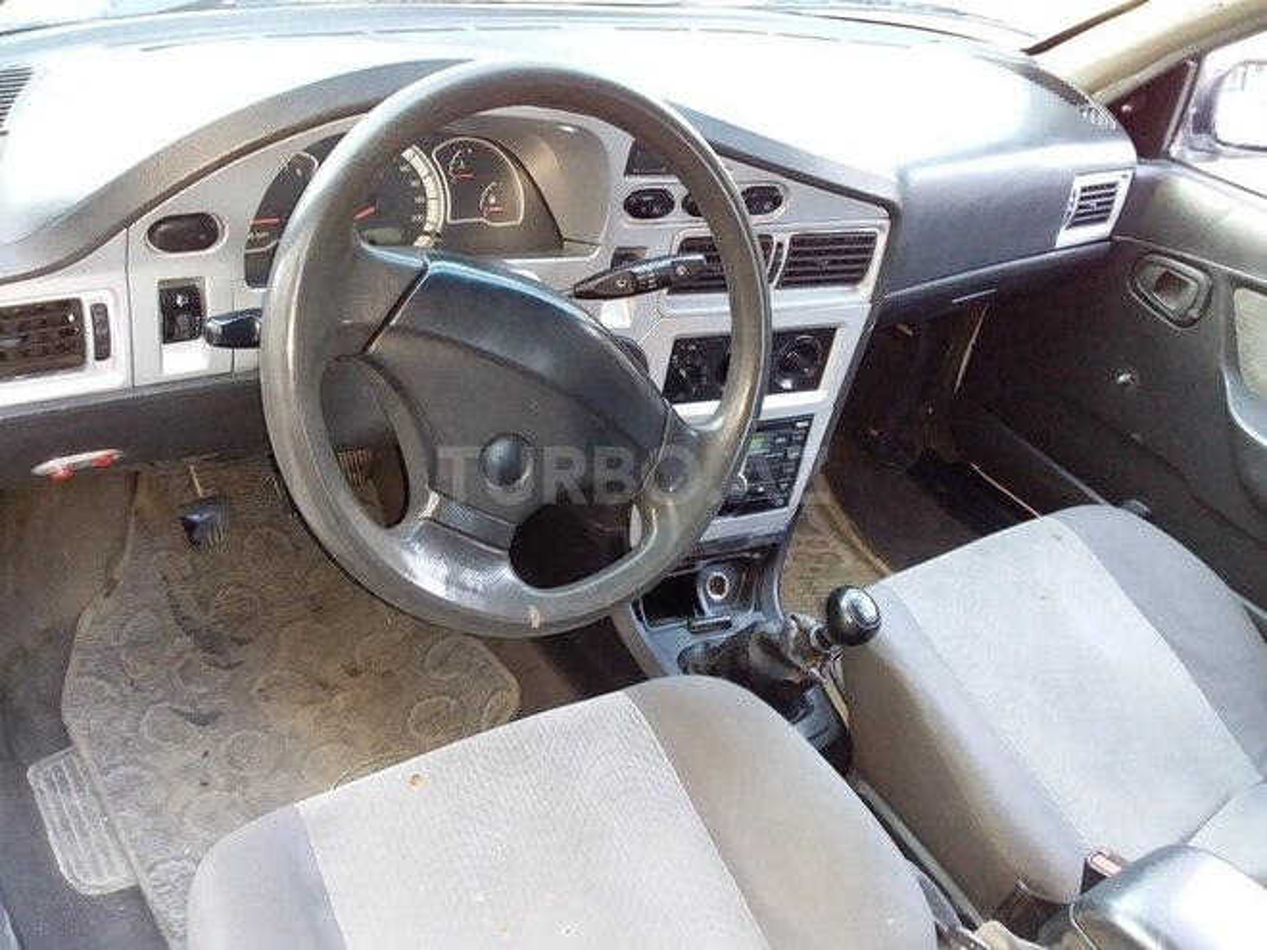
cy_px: 475
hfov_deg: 58.4
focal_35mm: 31
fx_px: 1135
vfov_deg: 45.4
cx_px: 634
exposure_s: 1/25
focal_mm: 3.3
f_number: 2.2
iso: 160
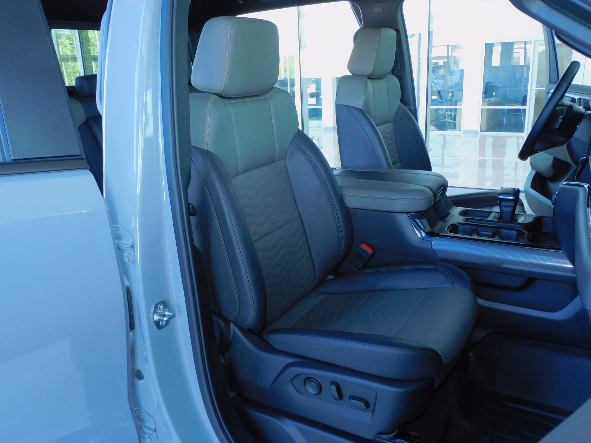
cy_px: 222
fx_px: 512
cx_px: 296
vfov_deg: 46.8
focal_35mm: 30
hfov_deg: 60.0
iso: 200
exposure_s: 1/30
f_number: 3.5
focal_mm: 5.4
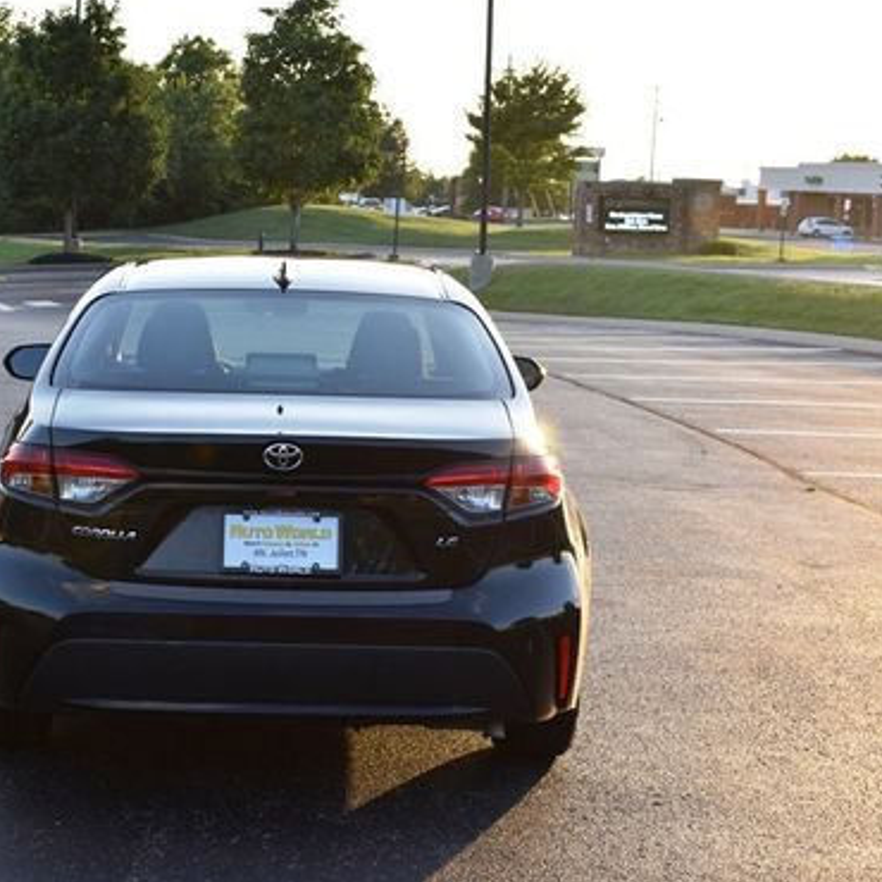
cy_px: 402
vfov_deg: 23.1
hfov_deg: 23.0
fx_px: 2162
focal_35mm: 75
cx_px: 300
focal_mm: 34
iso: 200
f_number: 5.6
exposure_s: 1/250
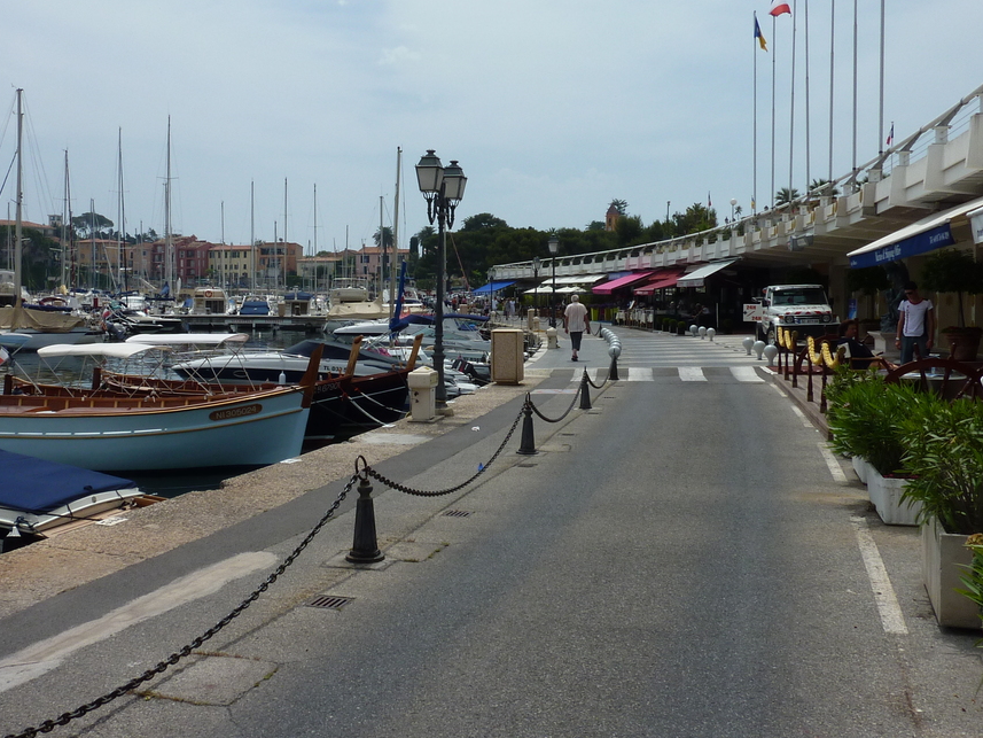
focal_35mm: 35
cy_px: 334
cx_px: 387
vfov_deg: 40.7
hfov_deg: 52.2
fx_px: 994
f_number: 5.6
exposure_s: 1/800
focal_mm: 4.1
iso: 80
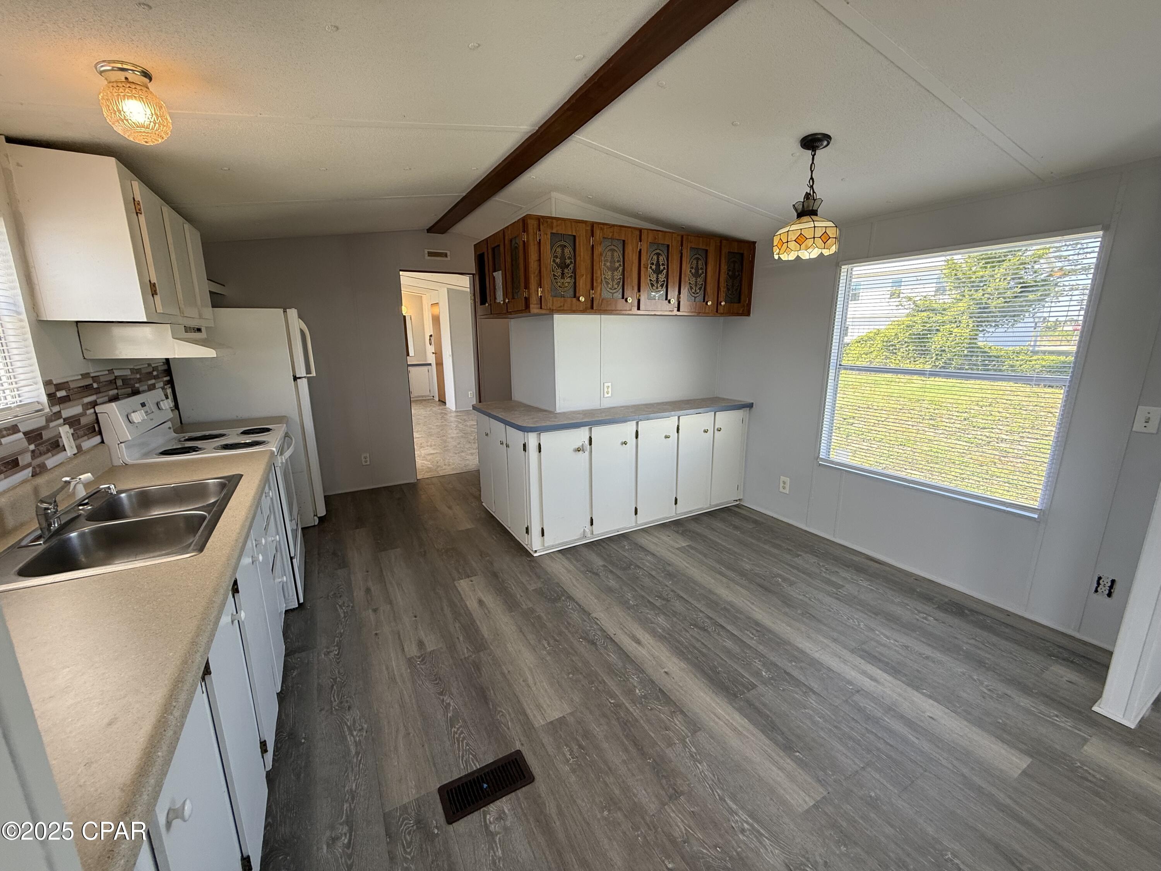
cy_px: 436
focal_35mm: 14
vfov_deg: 85.7
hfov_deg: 102.1
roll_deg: +0.2
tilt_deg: -11.8
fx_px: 470
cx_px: 580
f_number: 2.2
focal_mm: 2.22
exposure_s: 1/99
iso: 80
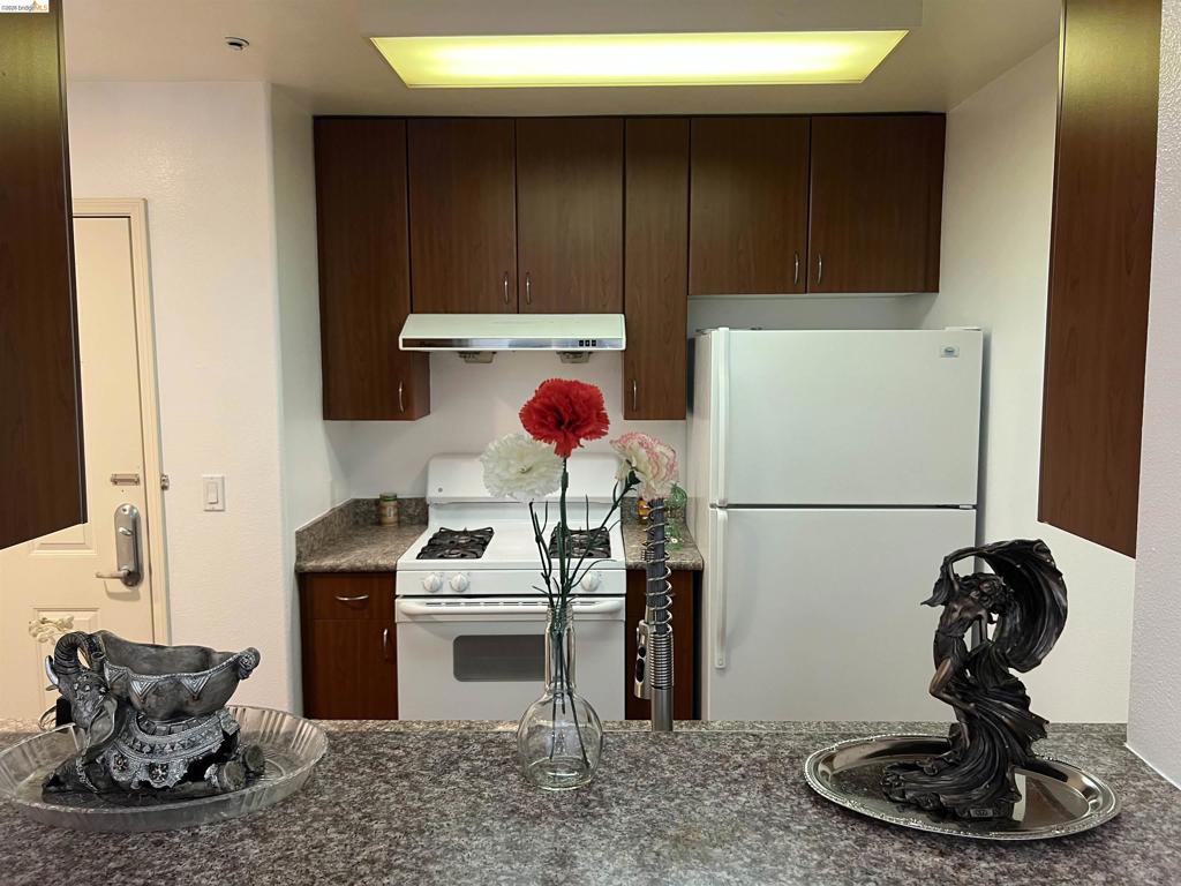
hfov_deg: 67.3
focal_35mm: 26
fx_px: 887
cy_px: 443
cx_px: 590
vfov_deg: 53.1
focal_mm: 5.7
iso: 160
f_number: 1.5
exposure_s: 1/60
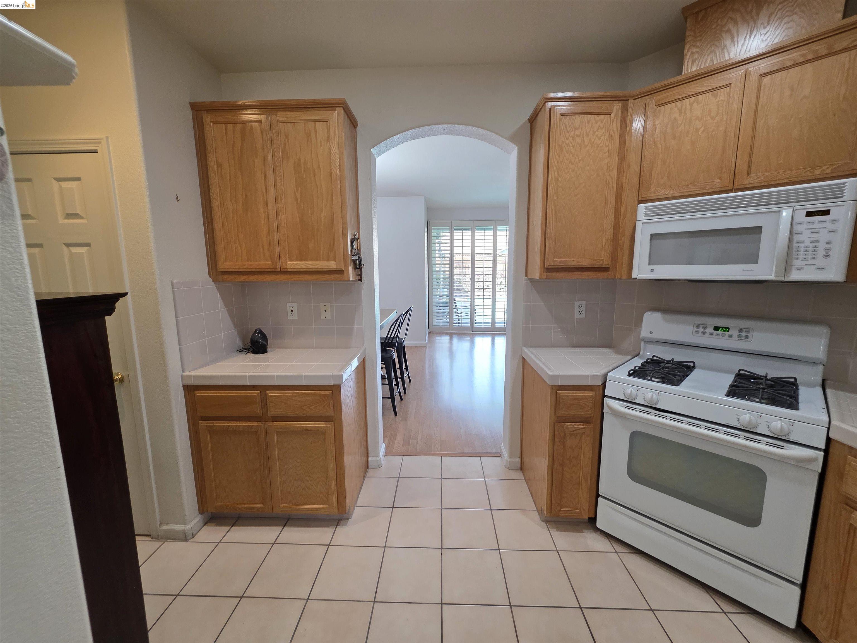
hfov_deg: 106.2
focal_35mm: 13
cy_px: 322
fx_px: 322
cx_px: 428
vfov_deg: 89.9
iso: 160
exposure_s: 1/120
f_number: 1.9
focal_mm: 2.2
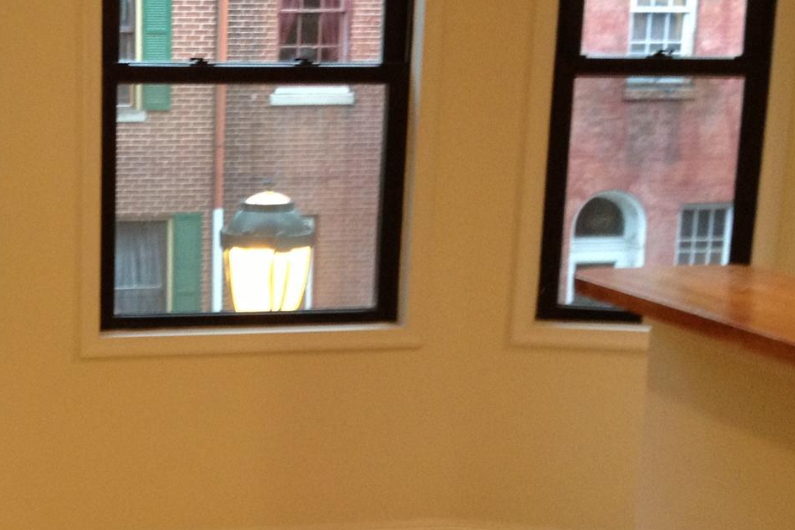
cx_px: 105
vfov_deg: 17.2
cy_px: 390
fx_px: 1744
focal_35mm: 79
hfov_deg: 25.0
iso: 160
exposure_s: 1/20
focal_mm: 4.28
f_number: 2.4
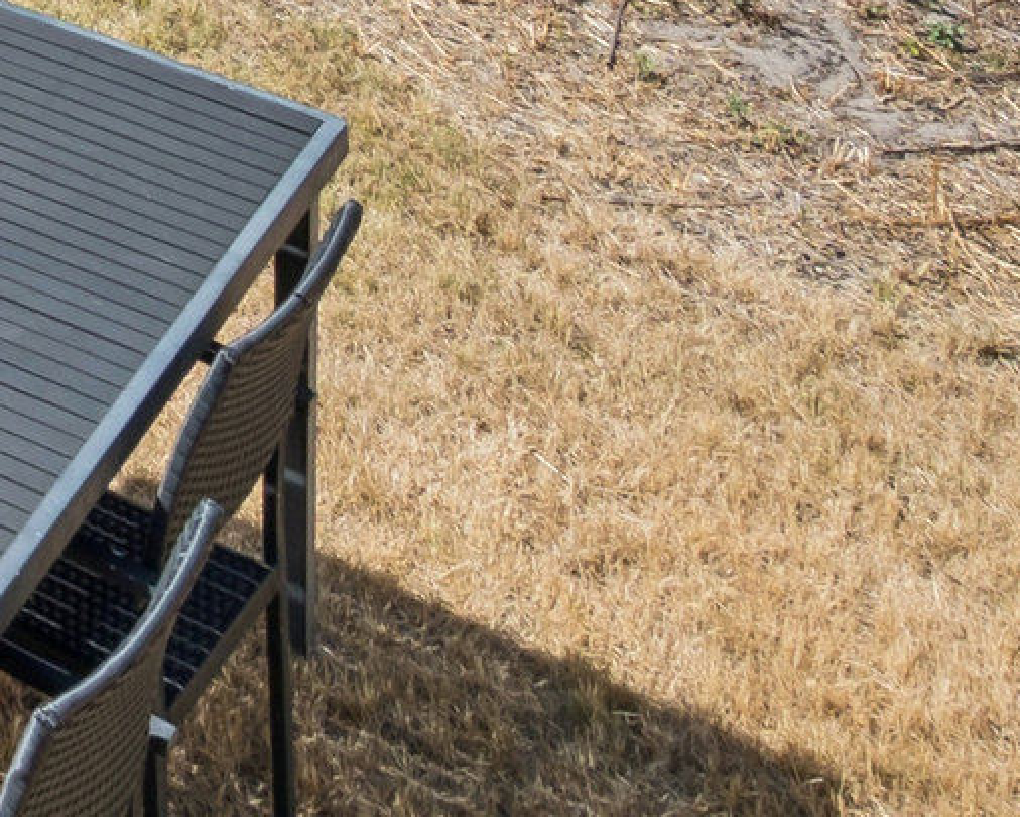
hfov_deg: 13.5
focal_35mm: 89
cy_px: -1023
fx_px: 2687
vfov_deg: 13.6
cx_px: -1605
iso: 160
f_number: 11
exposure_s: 1/200
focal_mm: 16
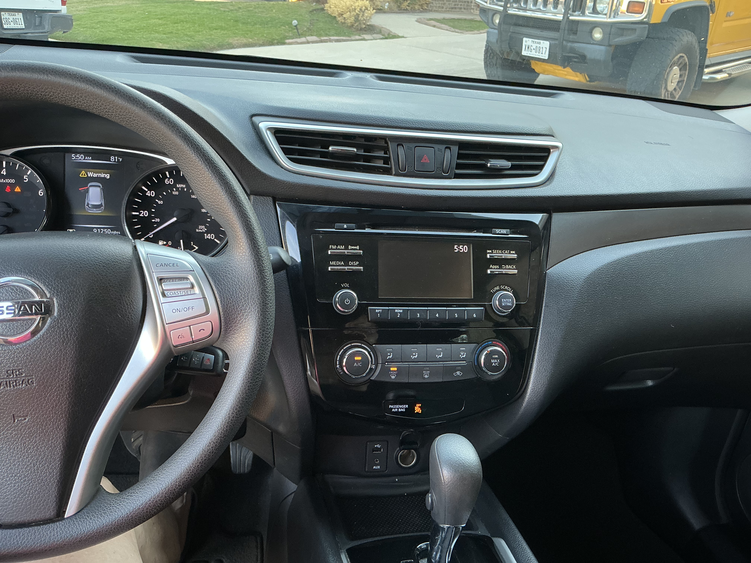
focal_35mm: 28
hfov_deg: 63.4
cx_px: 376
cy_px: 282
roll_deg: -5.5
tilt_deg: -25.4
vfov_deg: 49.7
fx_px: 607
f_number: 1.8
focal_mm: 3
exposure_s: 1/60
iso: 80
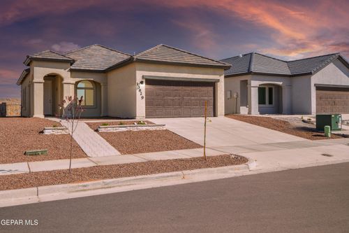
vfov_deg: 42.3
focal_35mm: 31
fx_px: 300
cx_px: 174
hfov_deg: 60.3
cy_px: 116
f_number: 11
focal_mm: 31
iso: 640
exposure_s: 1/200
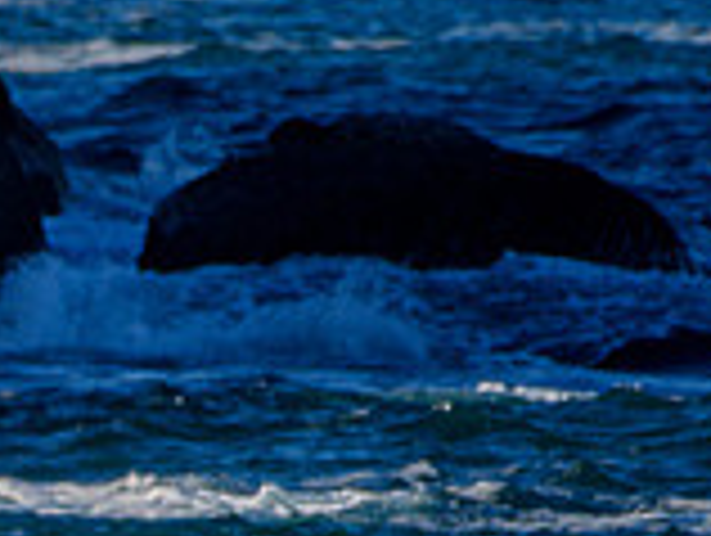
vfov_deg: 0.6
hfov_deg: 0.7
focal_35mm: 2645
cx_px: -400
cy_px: 836
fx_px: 54410
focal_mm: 500
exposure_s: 1/2000
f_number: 5.6
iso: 200
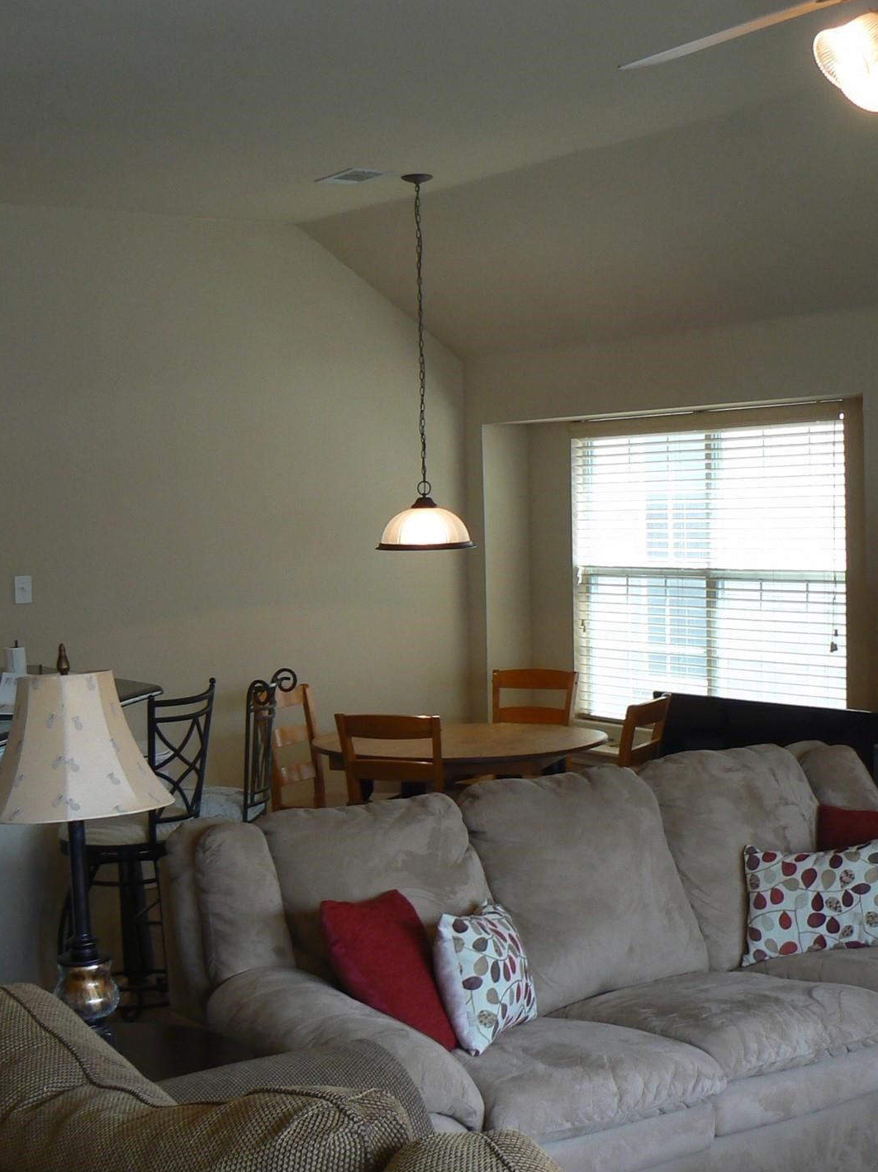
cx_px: 414
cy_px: 594
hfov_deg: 28.0
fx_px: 1759
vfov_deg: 36.8
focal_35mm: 52
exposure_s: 1/40
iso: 80
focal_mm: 6
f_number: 2.8
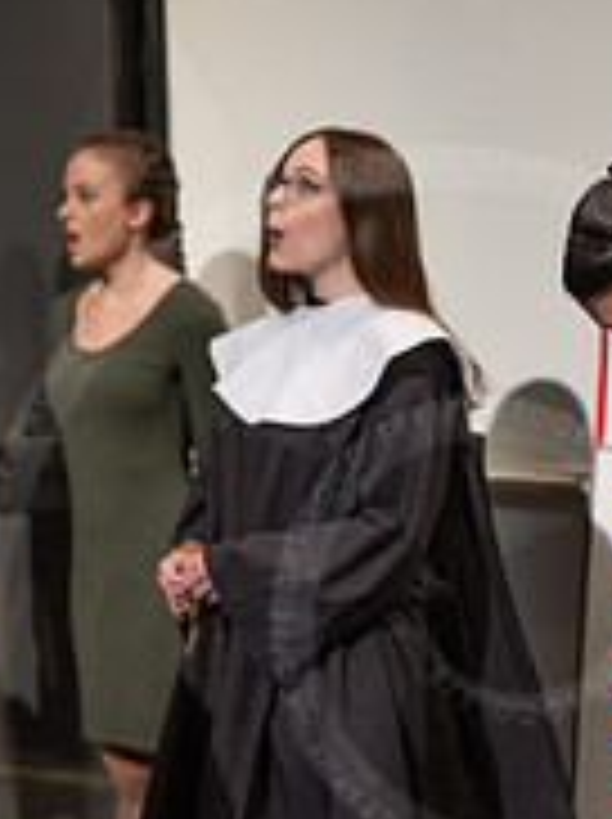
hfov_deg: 12.3
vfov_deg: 16.4
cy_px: 693
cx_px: 562
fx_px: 2812
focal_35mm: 119
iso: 640
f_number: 1.8
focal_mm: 50
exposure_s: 1/1600
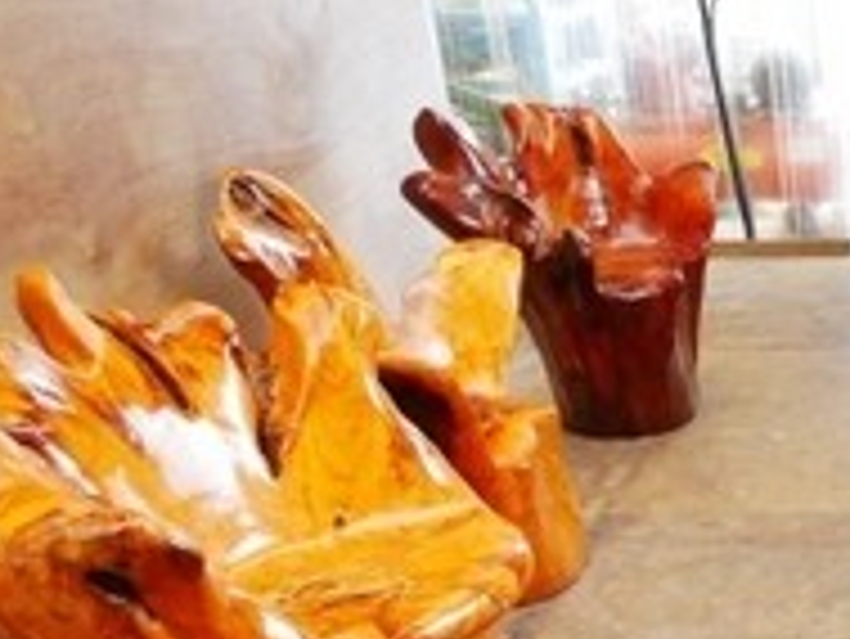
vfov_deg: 24.8
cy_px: 603
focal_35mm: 57
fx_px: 1401
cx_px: 1106
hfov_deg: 27.9
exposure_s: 1/60
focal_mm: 9
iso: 1600
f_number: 4
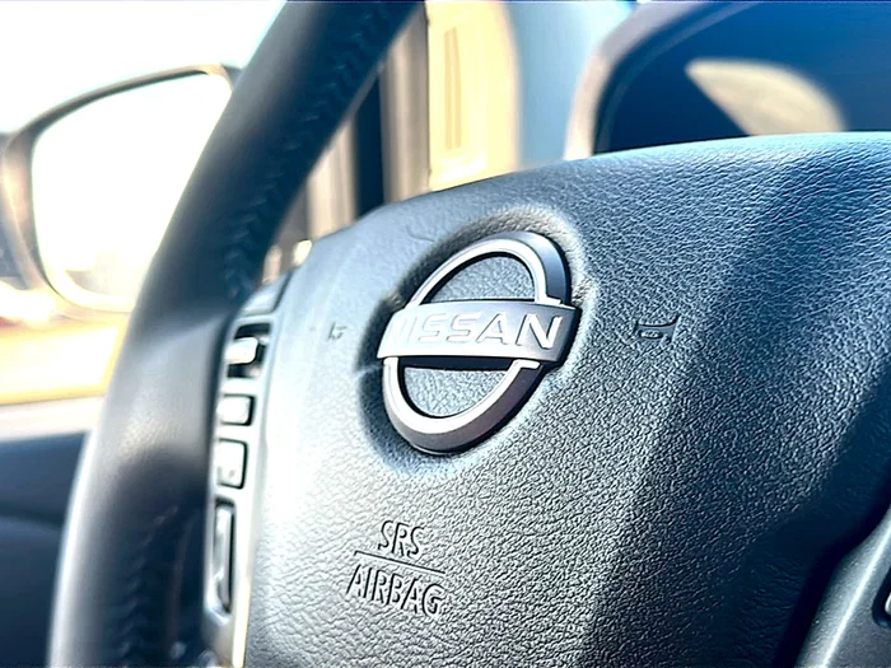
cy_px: 334
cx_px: 446
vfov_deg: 38.7
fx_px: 952
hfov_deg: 50.1
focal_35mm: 37
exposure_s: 1/114
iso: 80
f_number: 1.78
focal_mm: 6.86
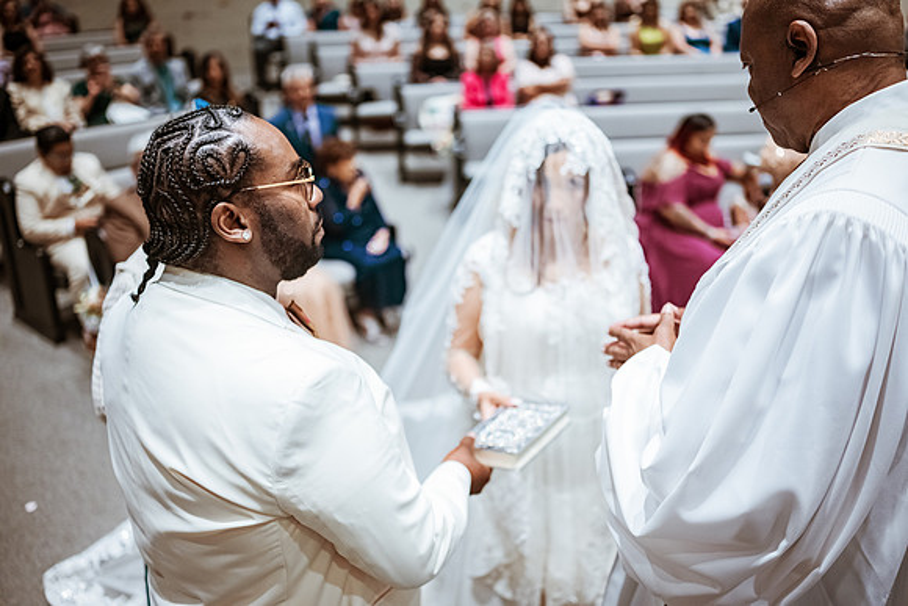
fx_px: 883
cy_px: 303
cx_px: 454
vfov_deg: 37.9
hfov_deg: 54.4
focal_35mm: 35
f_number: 1.8
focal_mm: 35
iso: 1250
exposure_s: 1/500
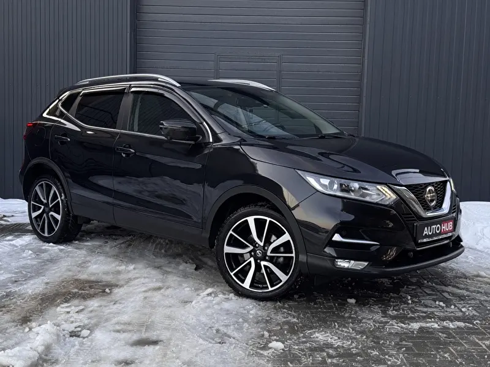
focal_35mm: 48
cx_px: 245
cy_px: 184
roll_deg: -0.7
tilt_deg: -4.7
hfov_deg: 39.7
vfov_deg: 30.3
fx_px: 679
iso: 80
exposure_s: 1/100
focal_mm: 6.76
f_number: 1.78
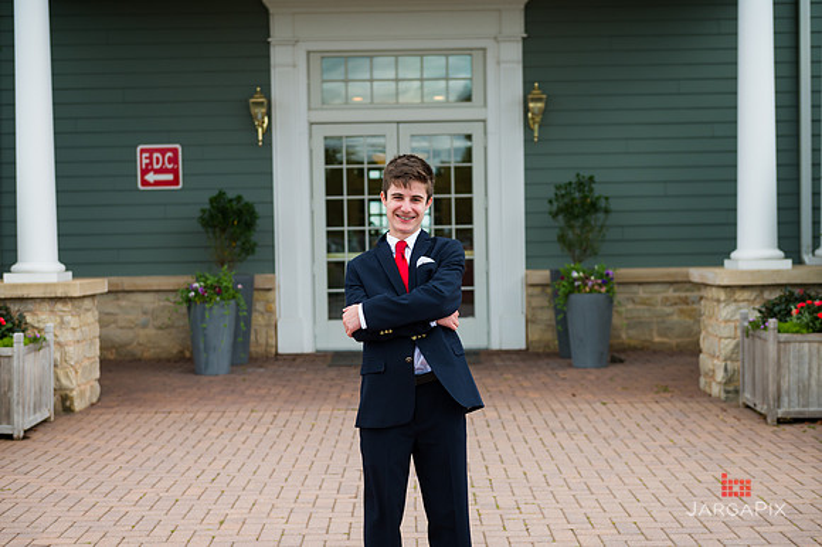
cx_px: 411
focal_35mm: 52
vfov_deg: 26.0
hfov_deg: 38.2
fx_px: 1187
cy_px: 274
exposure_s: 1/800
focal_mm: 52
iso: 200
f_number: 4
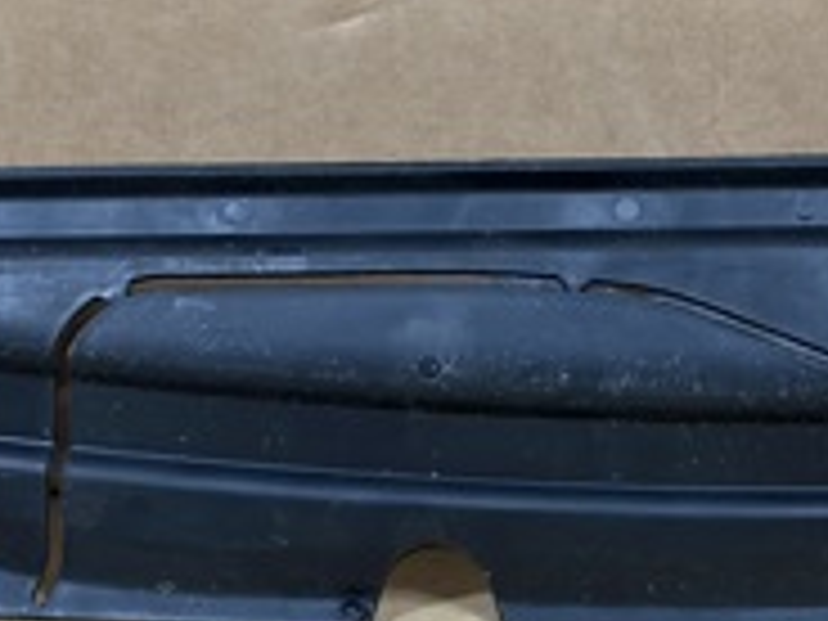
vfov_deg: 8.8
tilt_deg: -26.3
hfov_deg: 11.6
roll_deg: +0.9
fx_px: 3995
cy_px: 605
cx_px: 936
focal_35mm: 167
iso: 200
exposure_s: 1/50
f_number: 1.78
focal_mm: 6.86
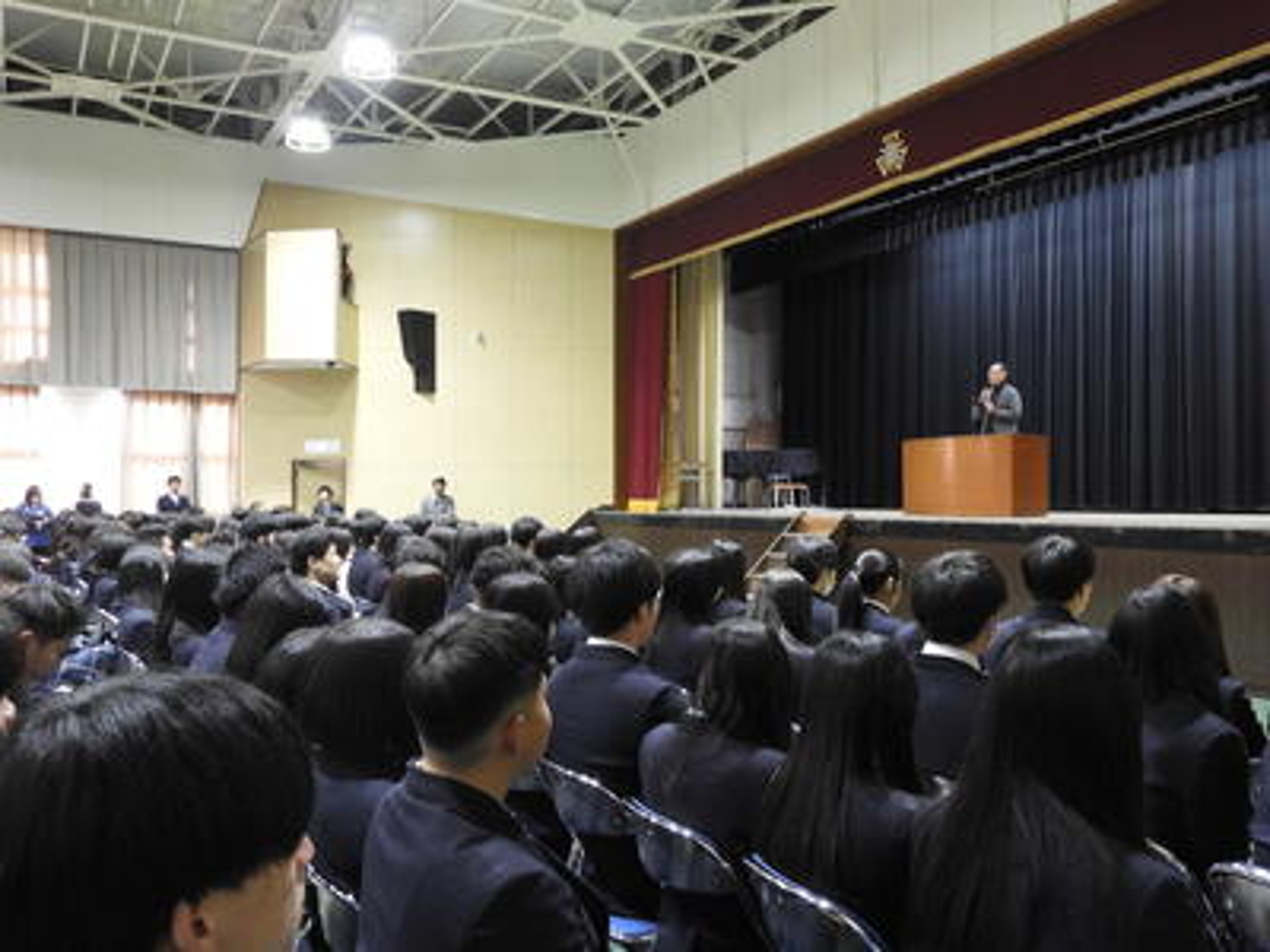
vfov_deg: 46.8
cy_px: 476
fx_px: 1101
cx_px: 635
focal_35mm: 30
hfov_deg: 60.0
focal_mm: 5.4
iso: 400
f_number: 3.5
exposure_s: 1/10
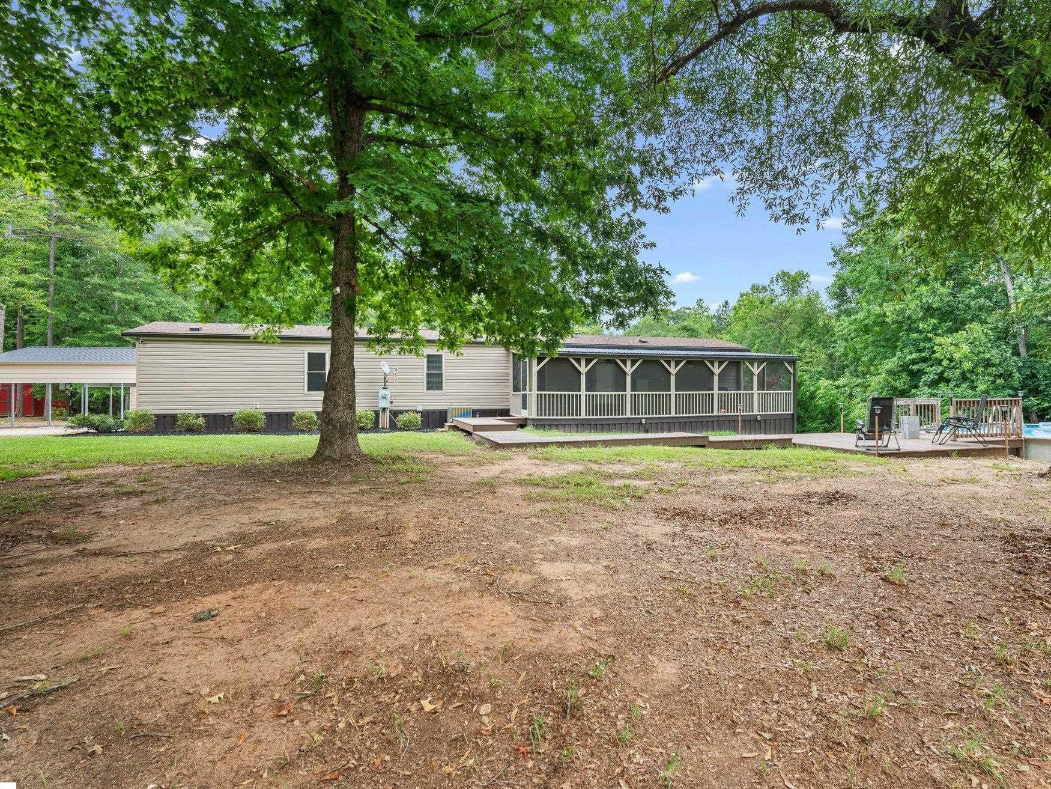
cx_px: 576
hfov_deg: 87.5
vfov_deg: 71.6
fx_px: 547
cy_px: 390
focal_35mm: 18
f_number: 9
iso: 250
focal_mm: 16
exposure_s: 1/25
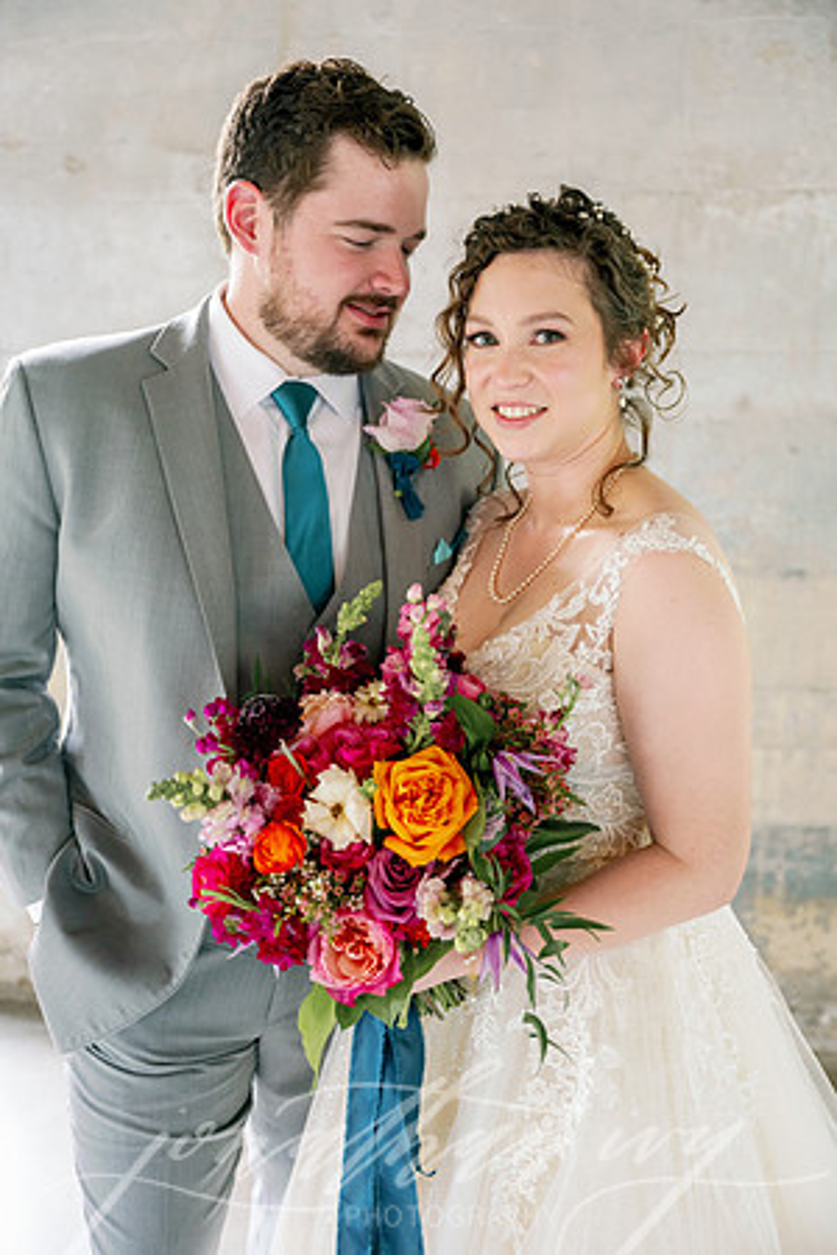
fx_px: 1255
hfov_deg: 36.9
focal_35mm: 36
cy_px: 628
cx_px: 418
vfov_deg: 53.1
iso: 1000
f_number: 2.8
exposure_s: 1/160
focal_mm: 36
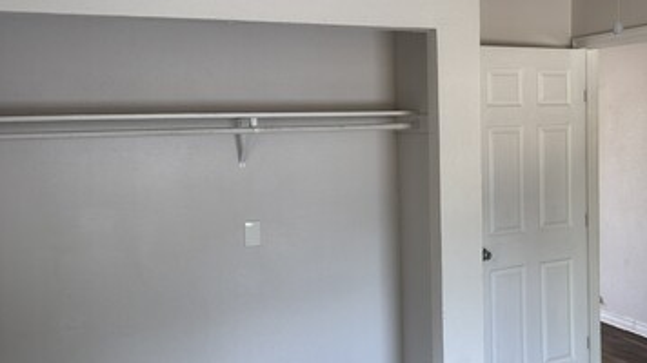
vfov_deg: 25.4
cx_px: 478
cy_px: 174
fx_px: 806
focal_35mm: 47
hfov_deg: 42.5
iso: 100
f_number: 1.78
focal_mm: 6.76
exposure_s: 1/120
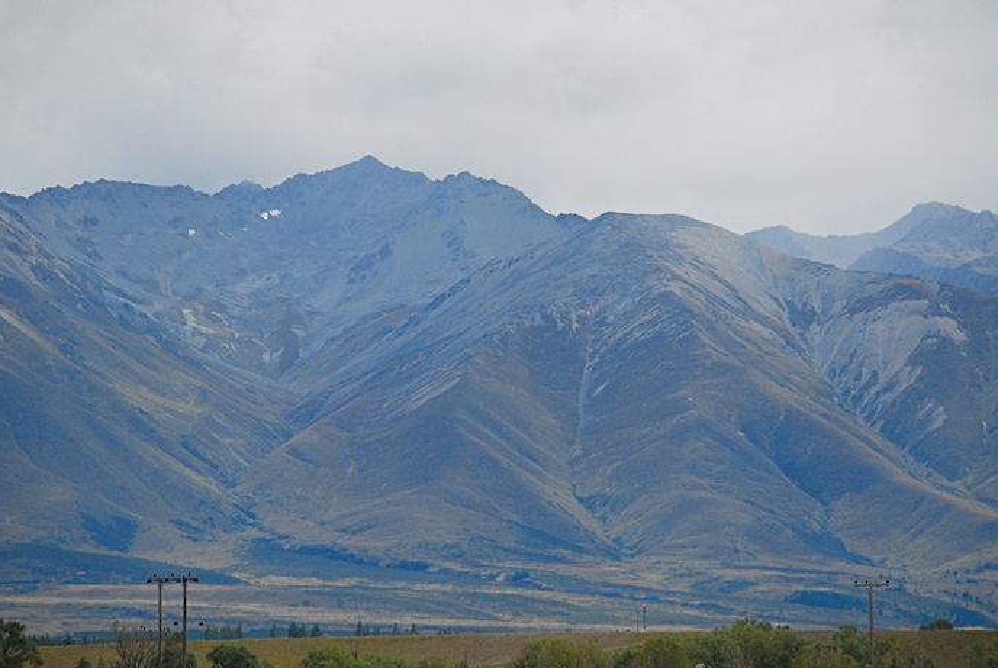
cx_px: 477
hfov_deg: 8.7
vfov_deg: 5.9
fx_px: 6541
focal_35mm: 236
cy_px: 354
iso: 400
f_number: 6.3
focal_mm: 135
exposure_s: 1/2500
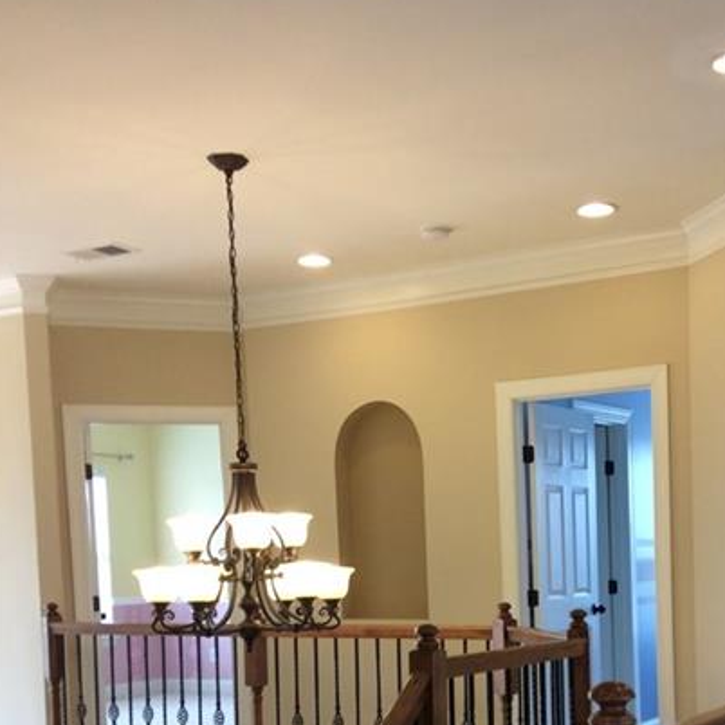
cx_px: 504
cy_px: 638
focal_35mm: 54
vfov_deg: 30.4
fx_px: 1280
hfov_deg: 31.3
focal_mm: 3.3
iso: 40
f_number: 2.4
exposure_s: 1/30
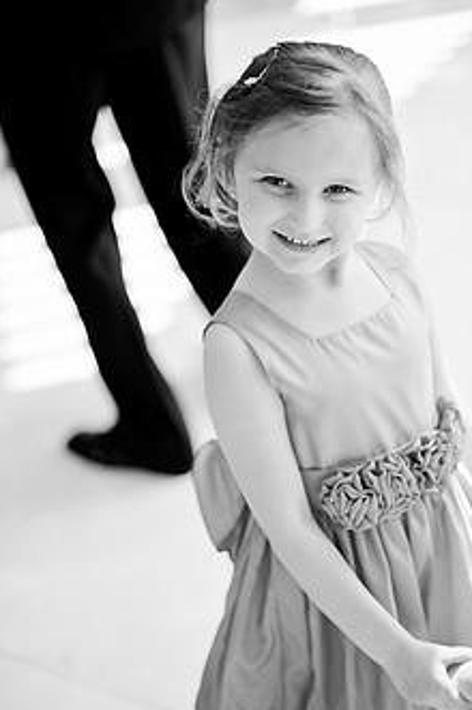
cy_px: 375
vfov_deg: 29.7
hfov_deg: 19.9
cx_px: 316
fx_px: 1340
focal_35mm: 68
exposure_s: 1/200
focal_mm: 50
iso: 200
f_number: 1.4
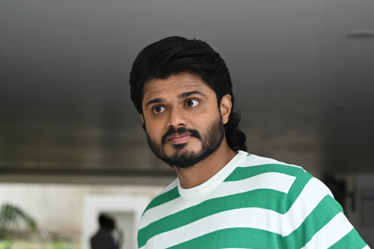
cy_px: 124
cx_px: 187
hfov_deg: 21.0
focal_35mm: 97
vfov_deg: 14.1
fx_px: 1008
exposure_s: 1/200
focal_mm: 65
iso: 640
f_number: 4
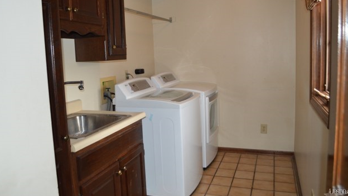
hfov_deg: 66.1
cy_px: 84
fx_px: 268
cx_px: 172
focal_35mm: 29
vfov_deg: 40.1
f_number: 3.5
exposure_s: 1/60
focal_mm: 18
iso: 640
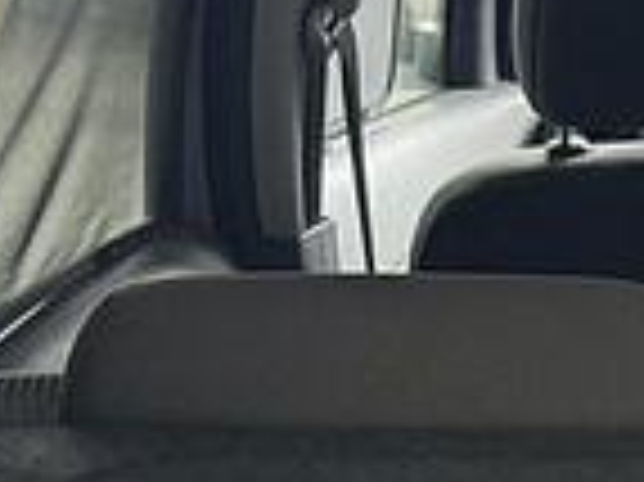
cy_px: 973
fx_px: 2993
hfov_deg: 11.4
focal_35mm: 161
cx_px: 1157
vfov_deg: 8.7
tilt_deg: -24.7
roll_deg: +1.2
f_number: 1.78
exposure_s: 1/77
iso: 200
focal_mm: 6.76
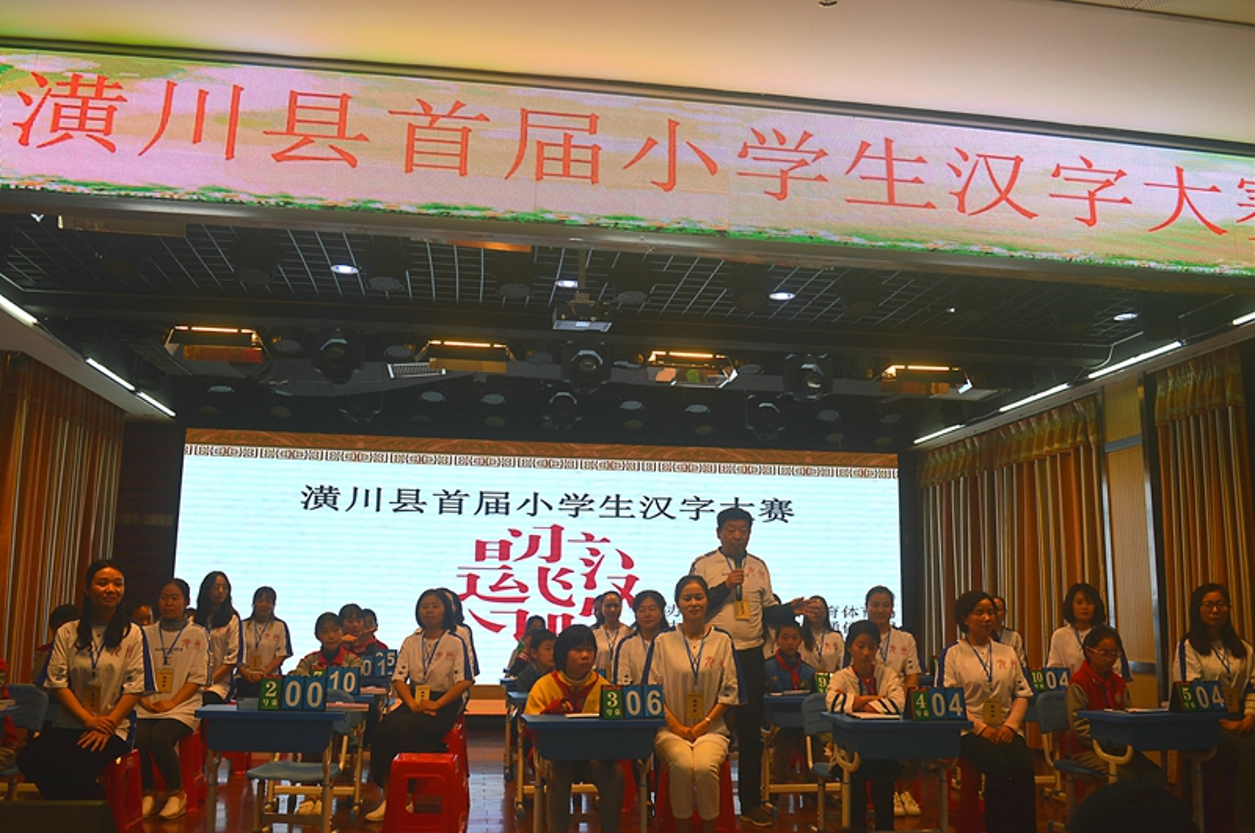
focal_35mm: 32
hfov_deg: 59.6
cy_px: 416
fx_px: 1097
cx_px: 628
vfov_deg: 41.6
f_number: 5.6
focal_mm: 21
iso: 200
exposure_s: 1/125
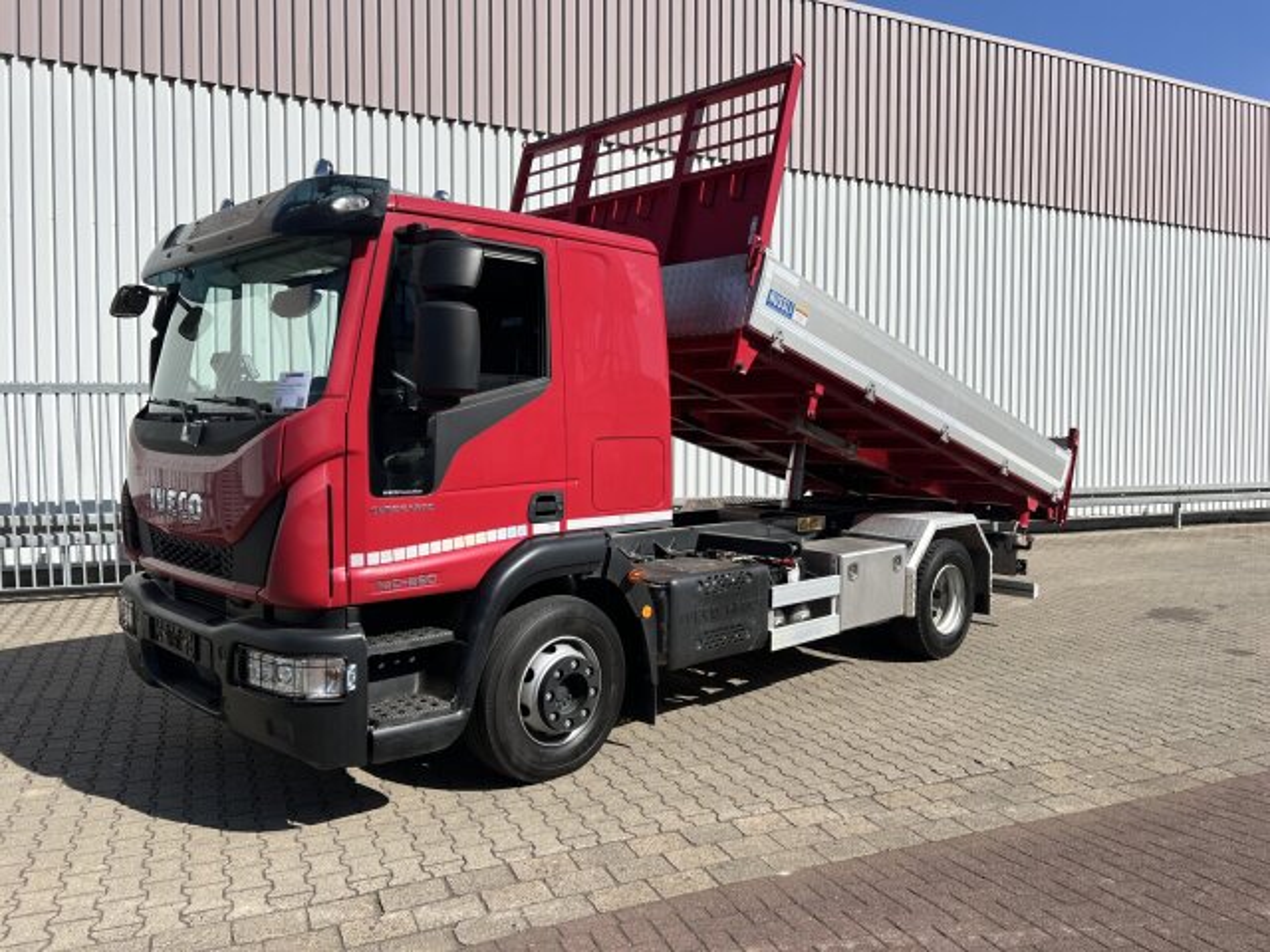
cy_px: 476
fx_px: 954
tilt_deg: -2.9
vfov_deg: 53.1
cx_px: 635
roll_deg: -1.4
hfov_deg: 67.3
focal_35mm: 26
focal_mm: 5.7
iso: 50
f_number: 1.5
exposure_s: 1/5319
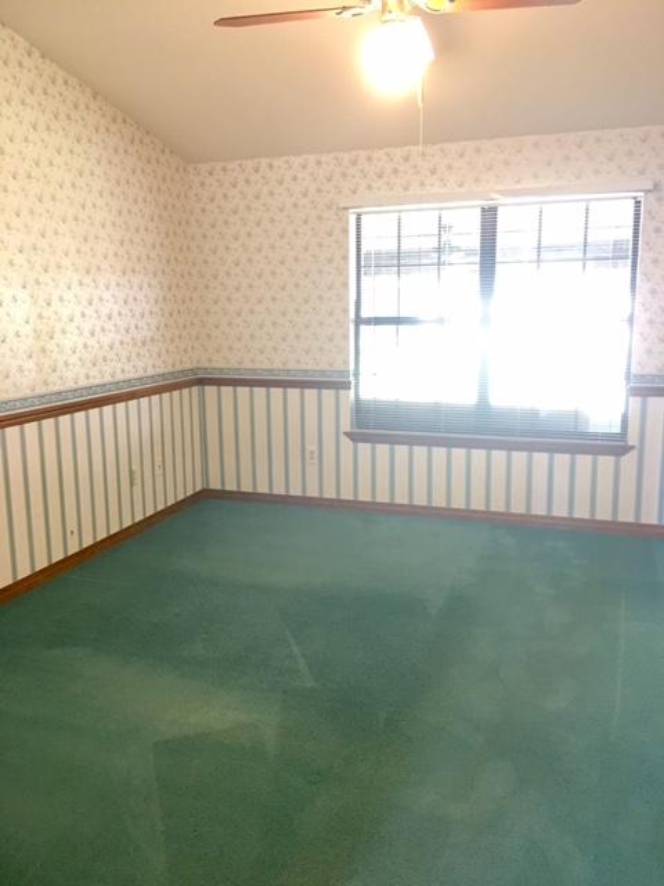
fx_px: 742
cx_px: 332
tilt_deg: -9.3
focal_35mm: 29
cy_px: 443
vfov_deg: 61.7
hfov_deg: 48.2
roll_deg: +0.1
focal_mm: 4.15
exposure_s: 1/4
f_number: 2.2
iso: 64
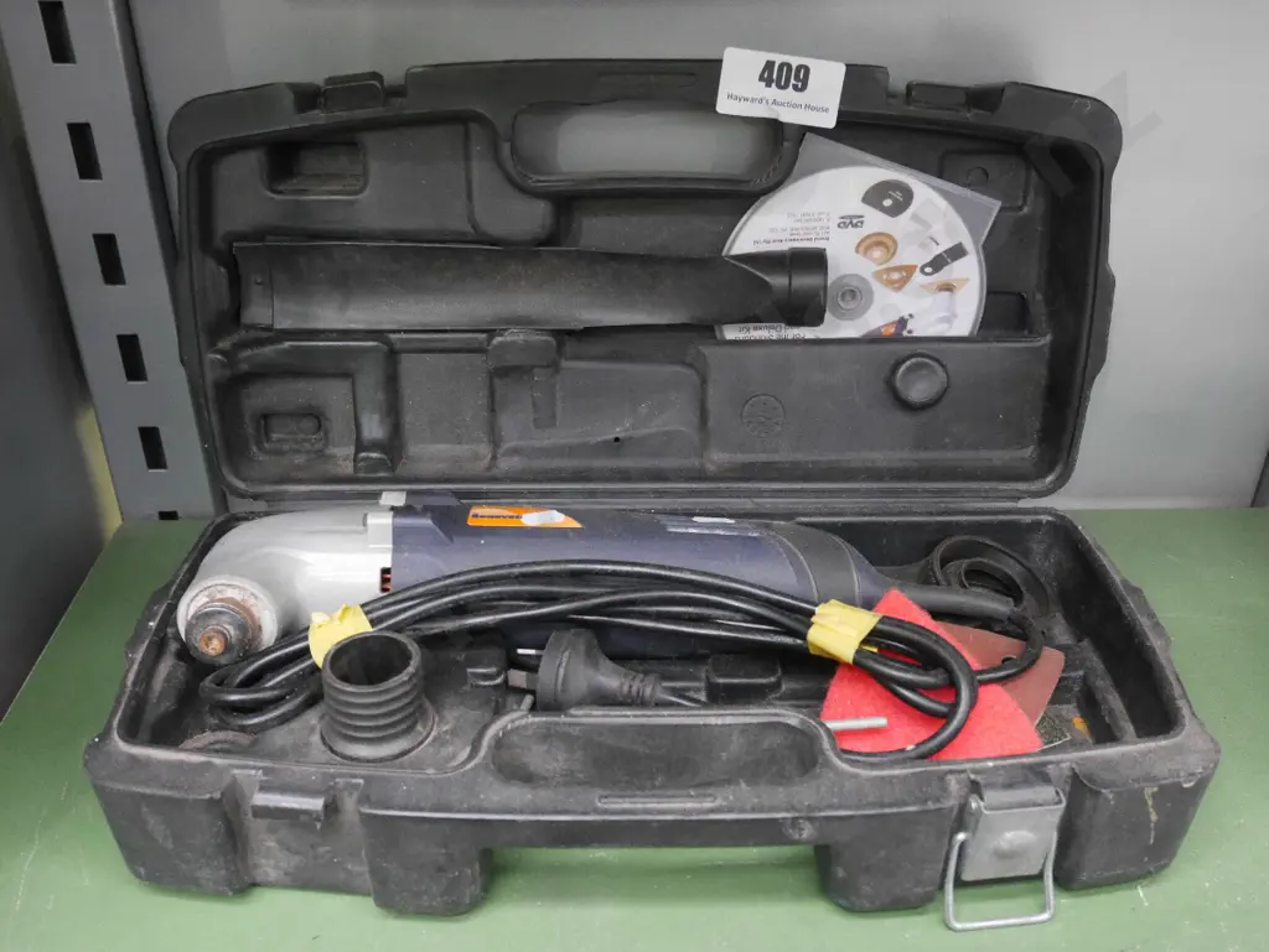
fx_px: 1247
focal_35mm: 34
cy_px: 476
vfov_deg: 41.8
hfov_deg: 53.9
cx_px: 634
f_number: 4
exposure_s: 1/15
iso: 3200
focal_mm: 17
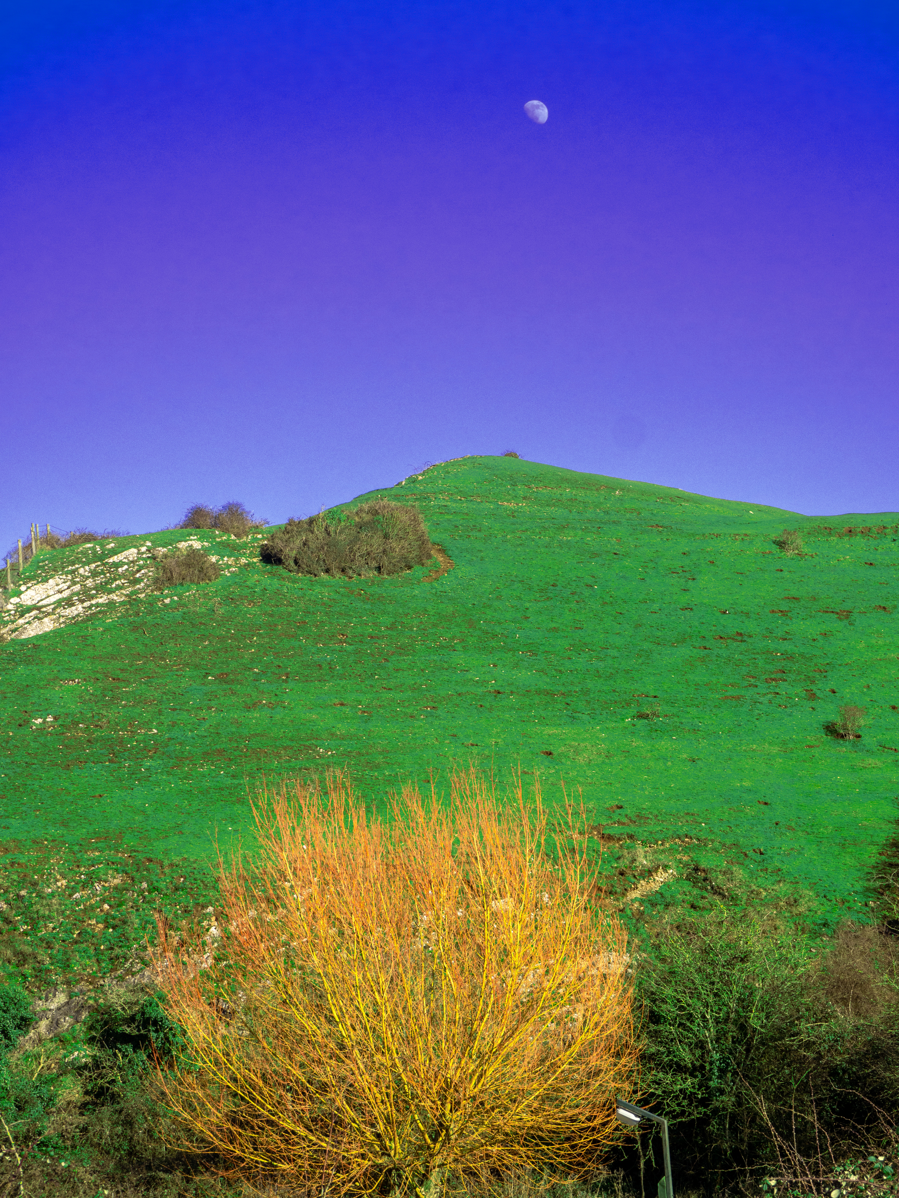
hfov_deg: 17.6
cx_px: 450
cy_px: 599
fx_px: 2909
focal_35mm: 84
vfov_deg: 23.3
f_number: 10
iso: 200
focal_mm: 42
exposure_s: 1/400
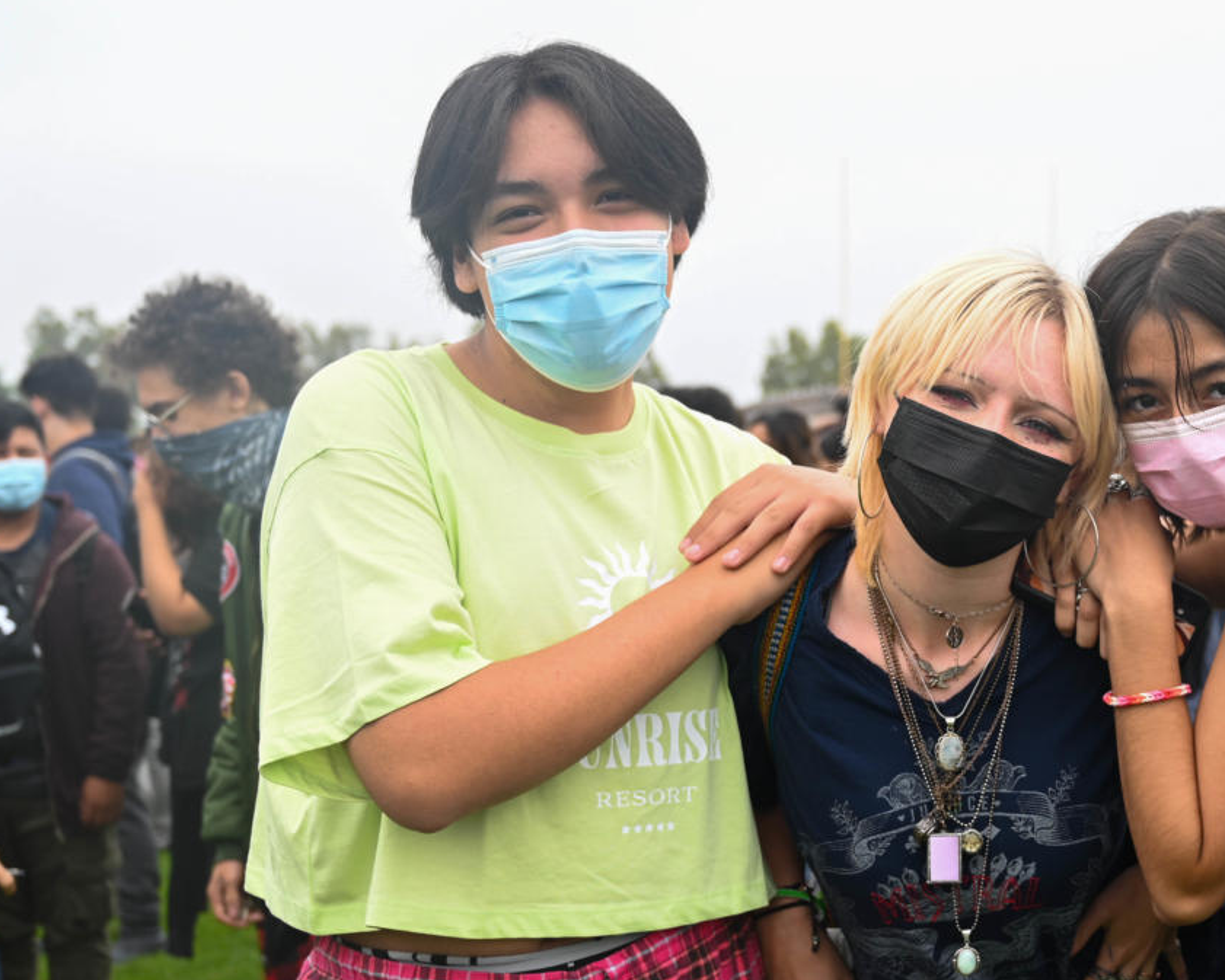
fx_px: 2429
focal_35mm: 67
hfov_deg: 27.9
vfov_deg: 22.7
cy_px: 677
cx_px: 934
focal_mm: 40
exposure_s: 1/100
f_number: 4
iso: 100
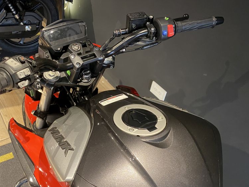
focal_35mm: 37
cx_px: 91
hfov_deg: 49.6
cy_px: 92
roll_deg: -2.7
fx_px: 266
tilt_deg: -38.6
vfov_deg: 38.7
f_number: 1.8
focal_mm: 4.25
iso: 320
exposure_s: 1/50
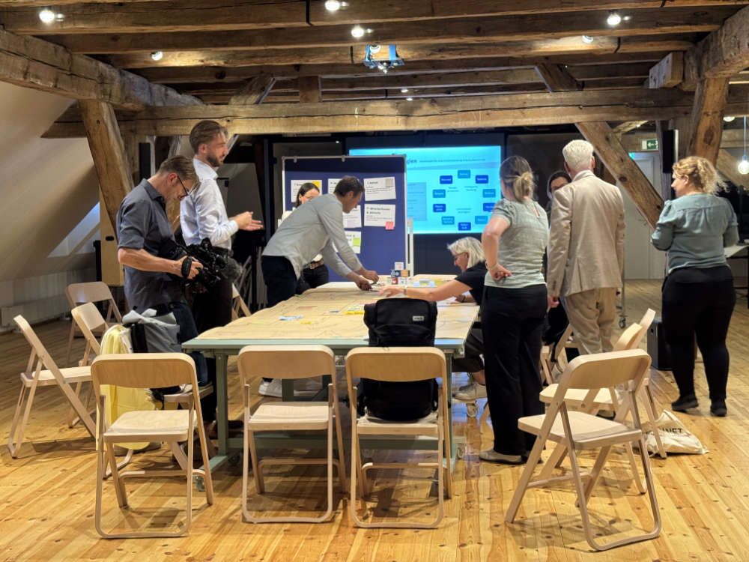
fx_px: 1039
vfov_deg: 30.3
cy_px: 281
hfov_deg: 39.7
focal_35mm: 48
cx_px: 374
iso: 250
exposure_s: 1/60
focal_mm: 6.8
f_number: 1.8
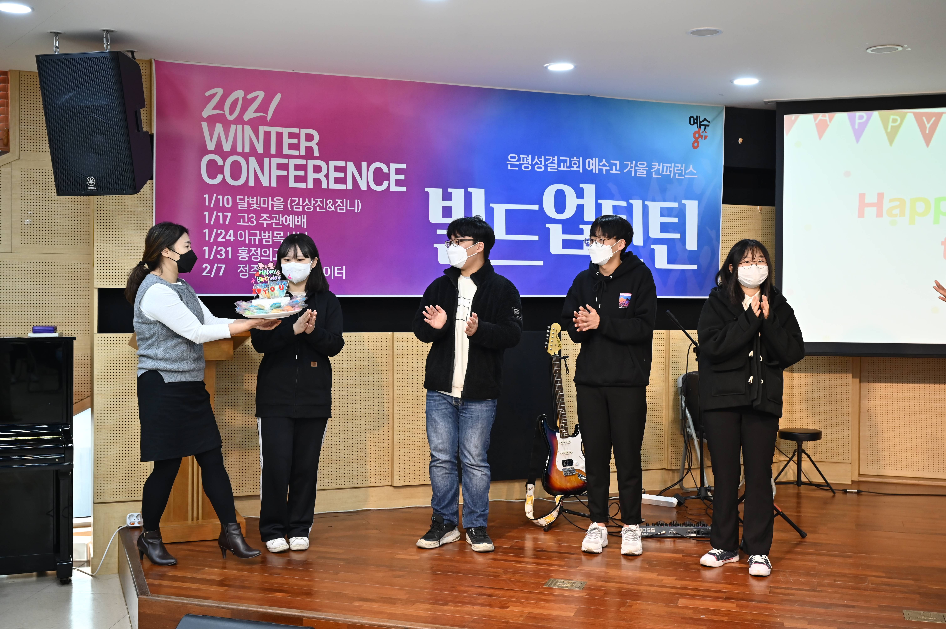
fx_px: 1050
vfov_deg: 33.4
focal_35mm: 40
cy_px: 314
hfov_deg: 48.5
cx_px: 473
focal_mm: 40
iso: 1250
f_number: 4.5
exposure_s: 1/160
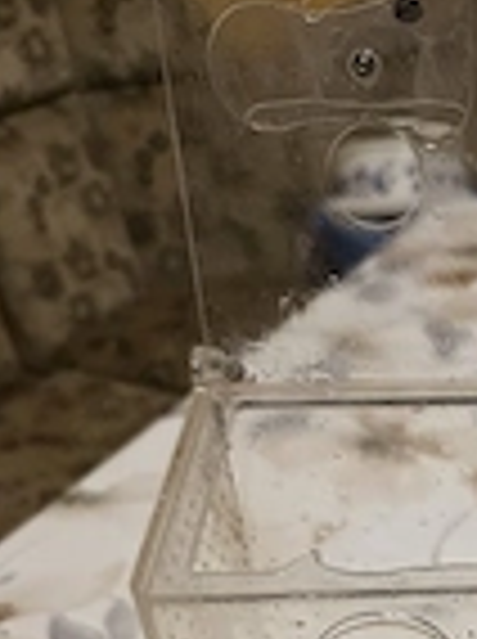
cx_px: 634
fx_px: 1198
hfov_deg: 20.4
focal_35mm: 65
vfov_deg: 26.7
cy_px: 756
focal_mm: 6.3
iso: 500
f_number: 1.7
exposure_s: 1/101
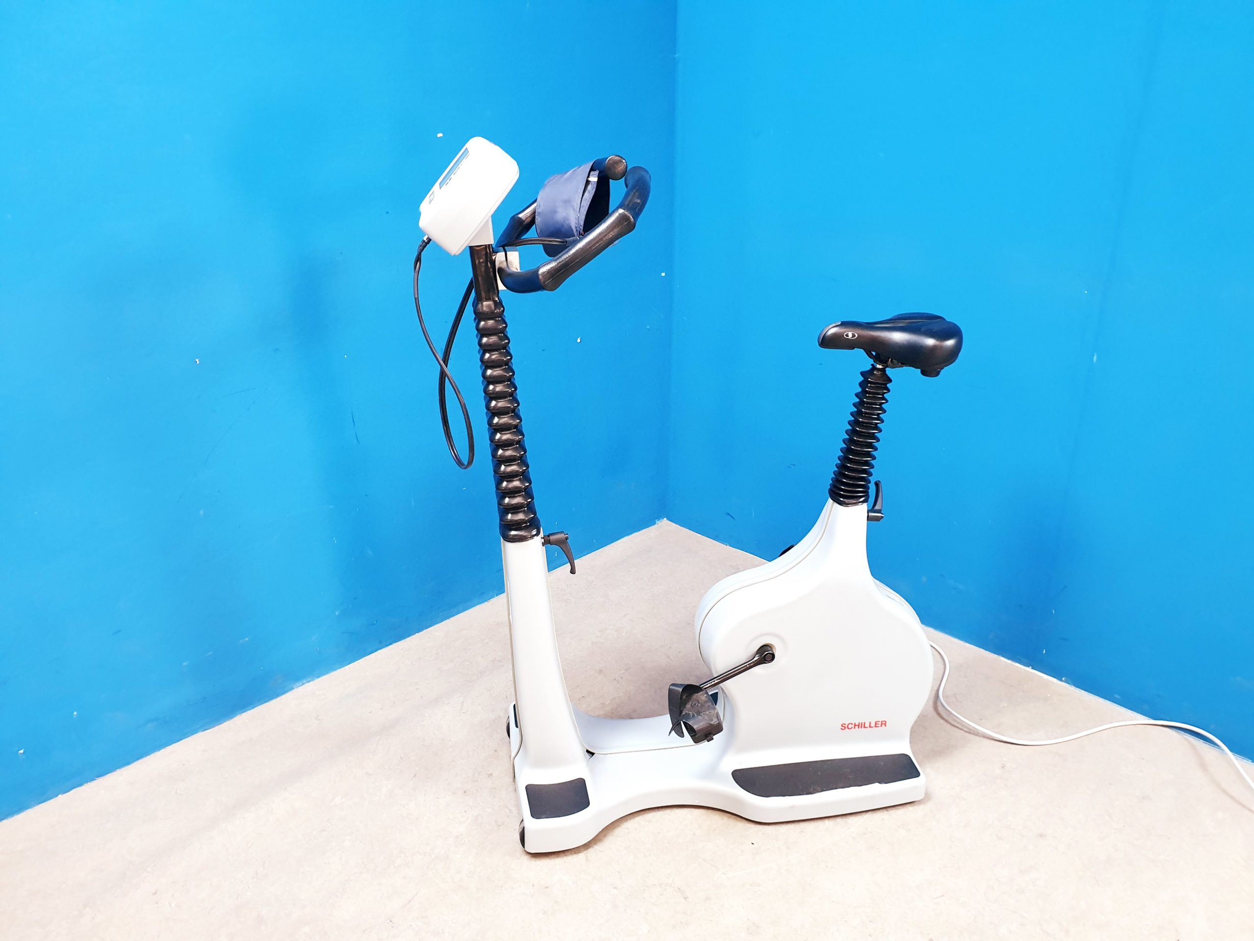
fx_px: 942
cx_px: 627
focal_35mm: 26
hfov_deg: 67.3
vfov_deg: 53.1
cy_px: 470
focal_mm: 4.3
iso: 320
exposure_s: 1/33
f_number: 2.4
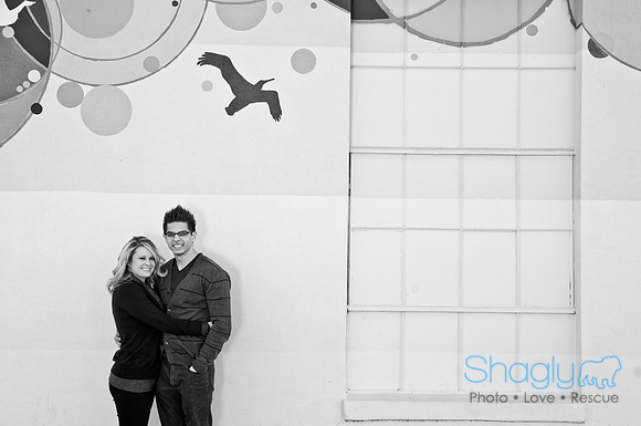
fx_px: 853
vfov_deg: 28.0
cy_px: 213
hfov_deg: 41.2
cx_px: 320
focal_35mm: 48
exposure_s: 1/250
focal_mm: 32
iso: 200
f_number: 6.3
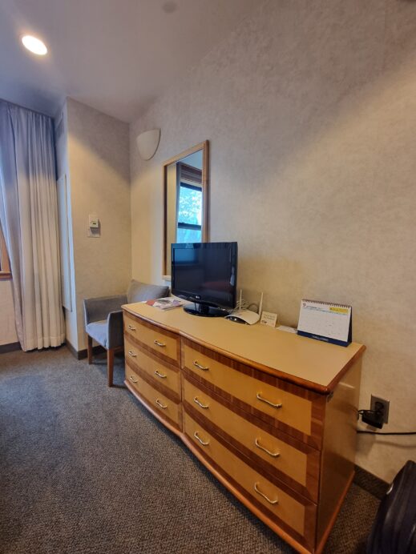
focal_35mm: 13
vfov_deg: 106.2
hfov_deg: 89.9
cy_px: 277
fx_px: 208
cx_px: 208
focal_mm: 2.2
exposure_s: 1/30
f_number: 2.2
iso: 400
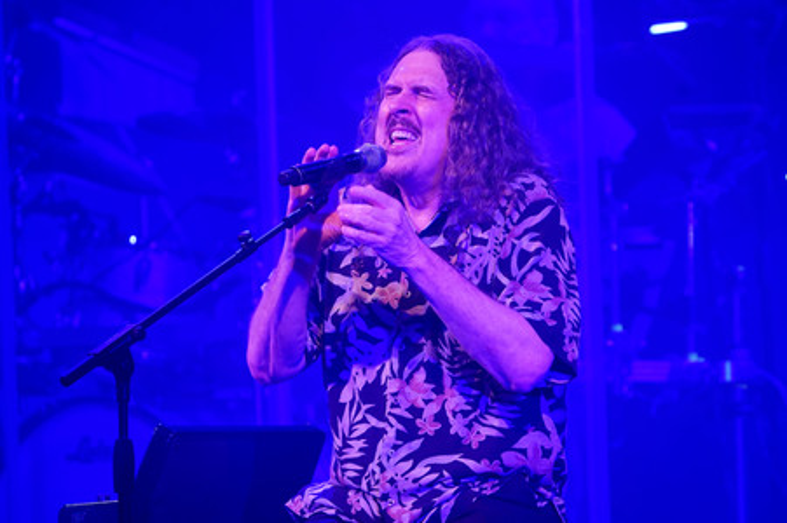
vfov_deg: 3.4
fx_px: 8738
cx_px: 394
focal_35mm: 400
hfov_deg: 5.2
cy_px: 262
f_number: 6.3
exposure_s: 1/500
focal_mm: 400
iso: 3200
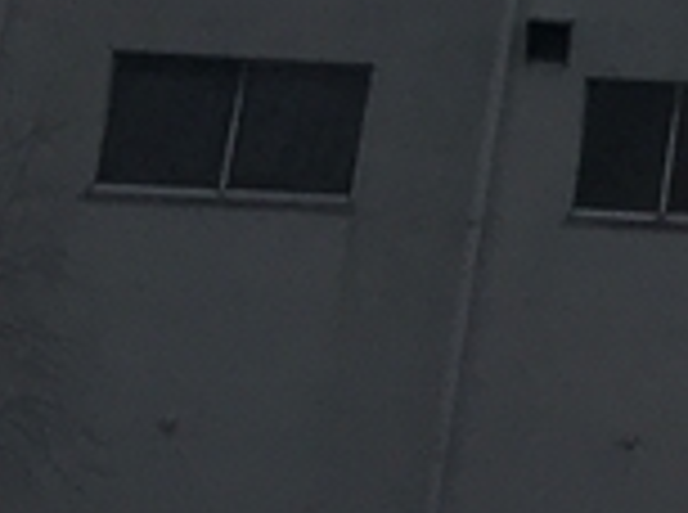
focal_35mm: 188
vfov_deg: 7.2
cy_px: -918
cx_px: 1641
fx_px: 3728
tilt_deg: +21.7
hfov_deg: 9.4
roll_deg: -2.9
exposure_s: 1/2227
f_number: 1.8
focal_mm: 3.99
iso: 20
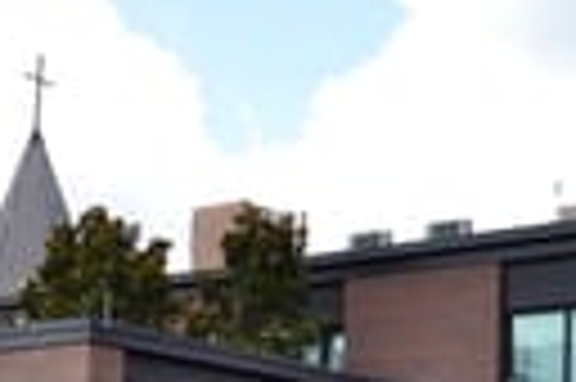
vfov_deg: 12.2
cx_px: -135
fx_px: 1719
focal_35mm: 108
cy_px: 557
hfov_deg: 18.0
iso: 400
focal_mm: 23
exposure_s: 1/160
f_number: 10
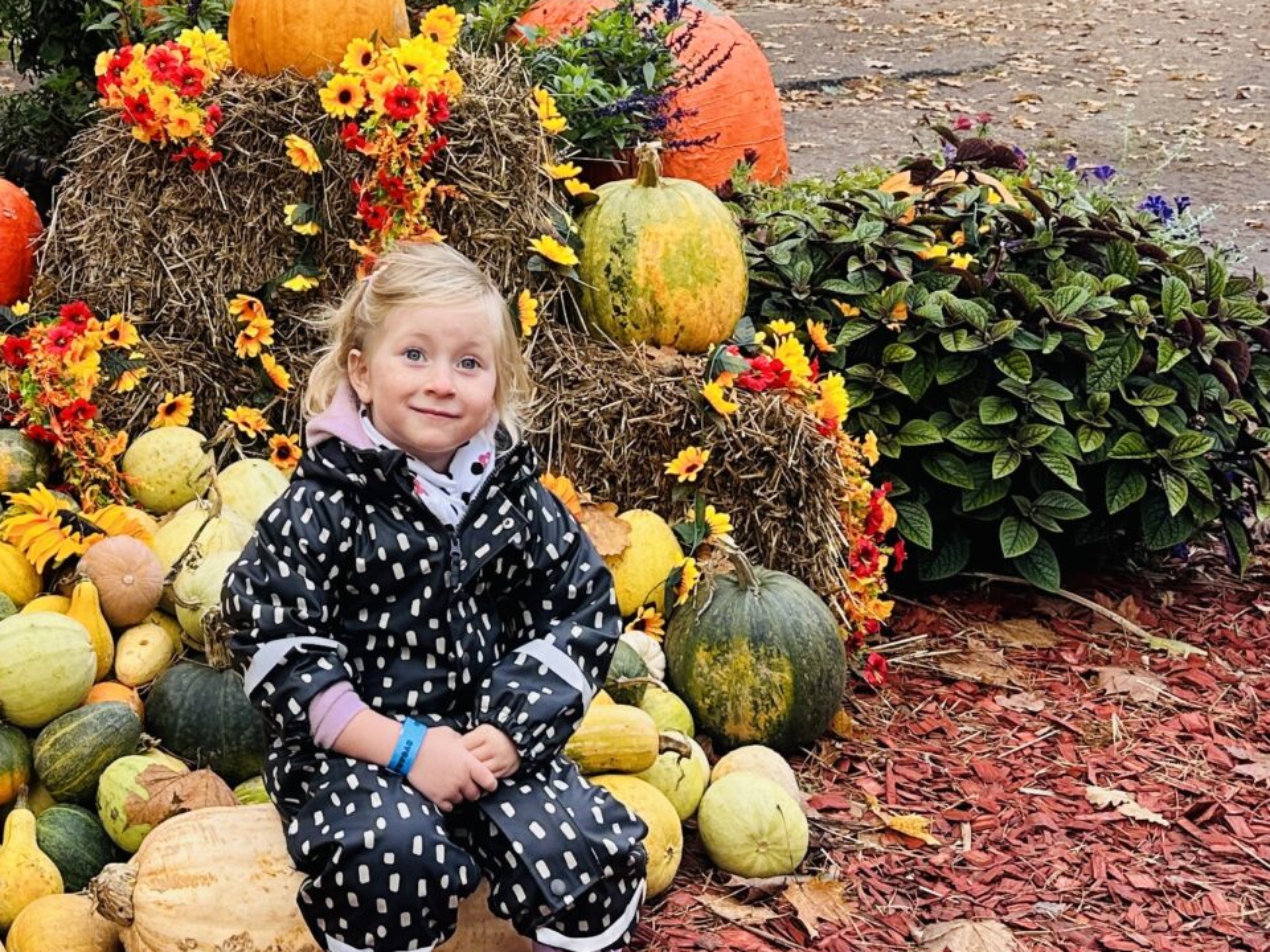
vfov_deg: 22.3
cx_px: 177
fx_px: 2348
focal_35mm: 64
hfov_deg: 29.3
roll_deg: +0.0
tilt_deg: -7.1
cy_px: 81
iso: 80
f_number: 1.78
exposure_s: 1/203
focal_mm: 6.86
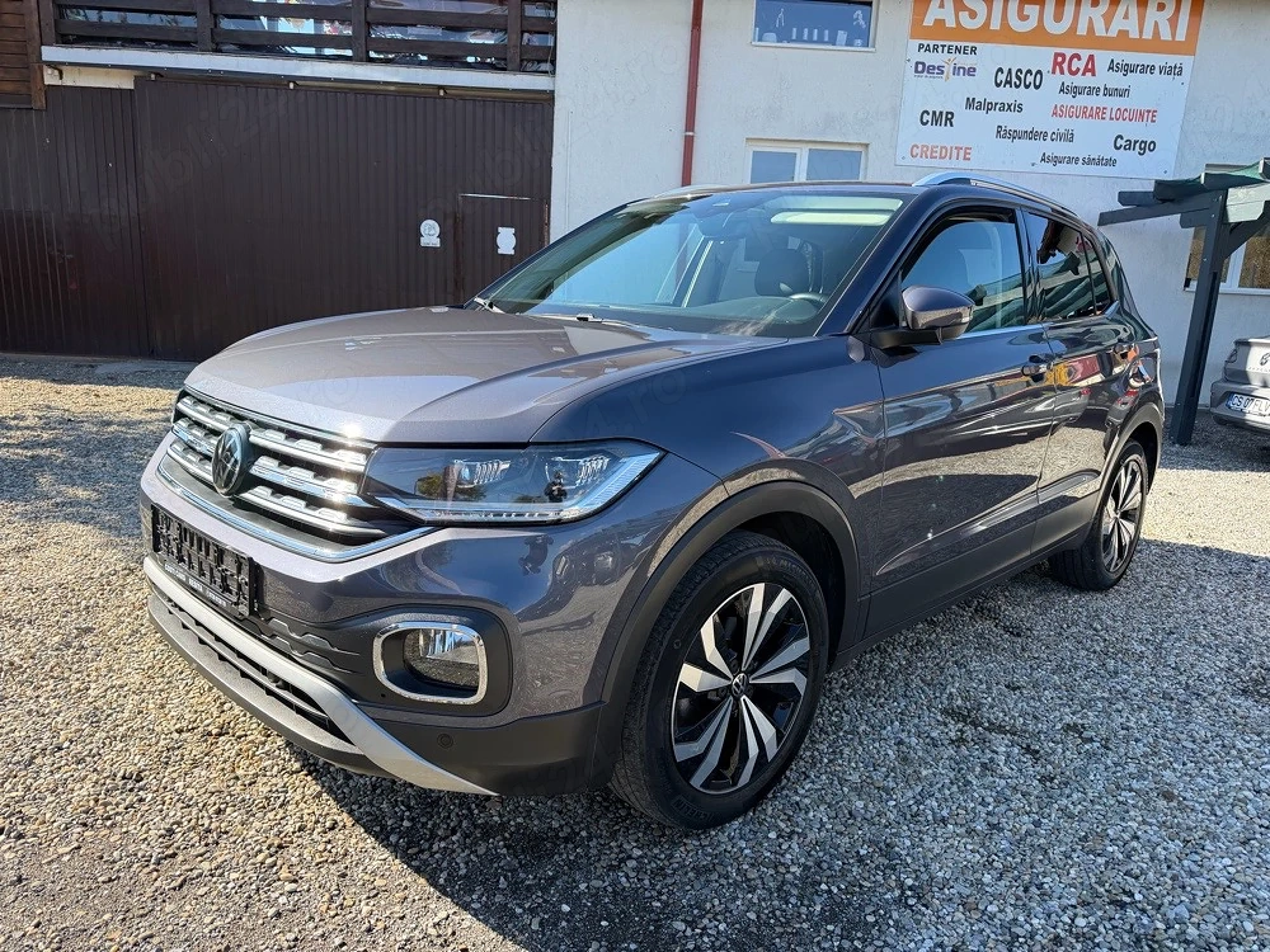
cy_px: 476
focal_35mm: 24
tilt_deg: -12.7
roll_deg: -2.8
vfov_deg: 56.8
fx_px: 881
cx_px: 635
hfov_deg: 71.6
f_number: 1.78
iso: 100
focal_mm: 6.76
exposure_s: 1/1437
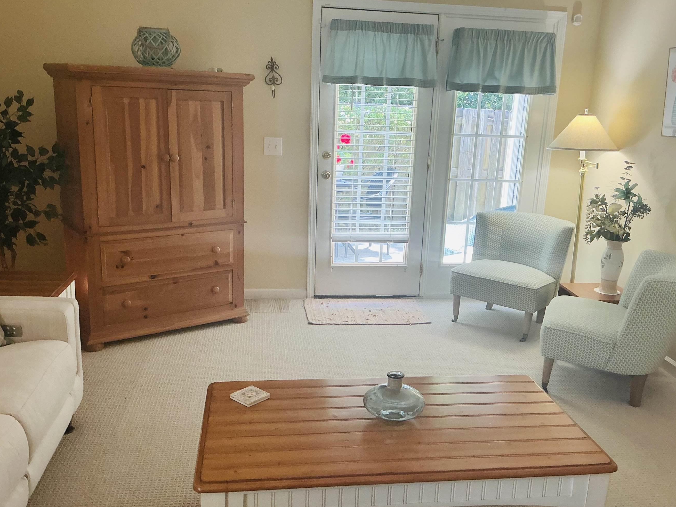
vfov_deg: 41.8
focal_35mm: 34
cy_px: 263
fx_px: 664
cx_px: 357
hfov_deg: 53.9
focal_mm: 3
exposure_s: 1/60
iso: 80
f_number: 1.8
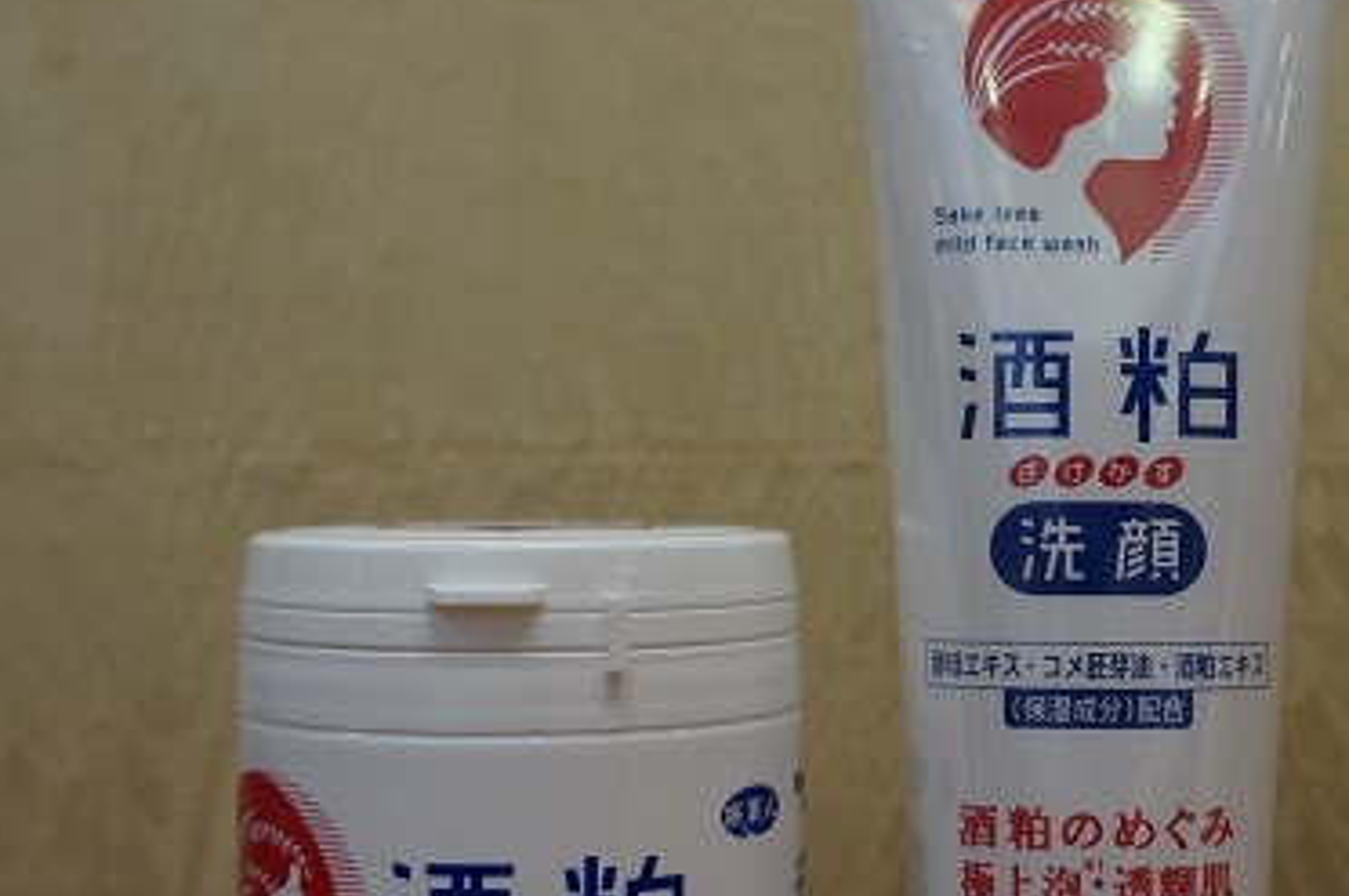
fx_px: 2208
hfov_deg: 33.4
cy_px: 403
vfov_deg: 22.9
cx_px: 981
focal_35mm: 59
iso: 800
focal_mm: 18
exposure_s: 1/160
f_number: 4
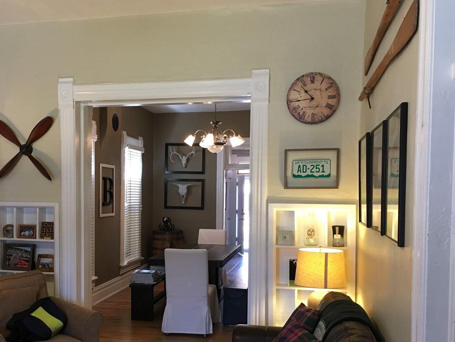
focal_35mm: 38
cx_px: 187
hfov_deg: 48.7
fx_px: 500
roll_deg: +0.4
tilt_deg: -1.2
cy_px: 214
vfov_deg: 37.5
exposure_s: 1/30
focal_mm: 4.15
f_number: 2.2
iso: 125
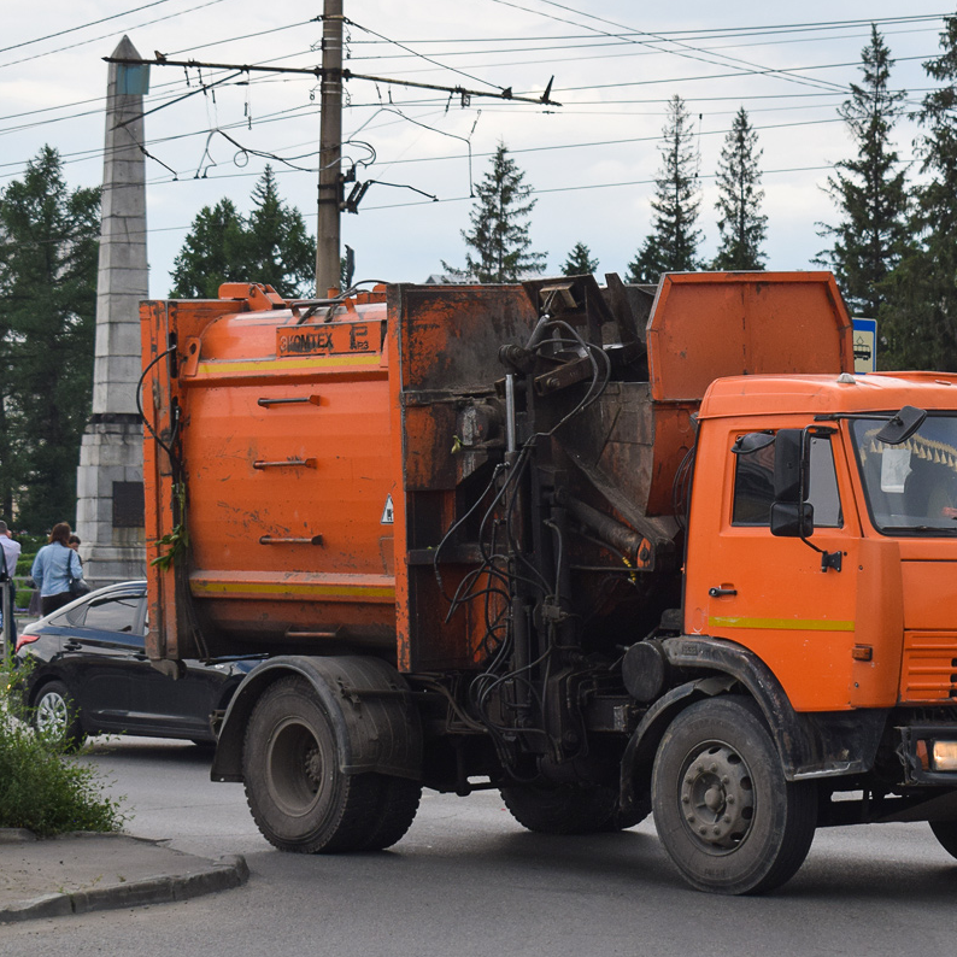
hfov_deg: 19.9
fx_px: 2710
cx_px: 697
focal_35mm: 87
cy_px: 478
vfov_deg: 20.0
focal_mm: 45
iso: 400
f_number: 5.6
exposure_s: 1/800
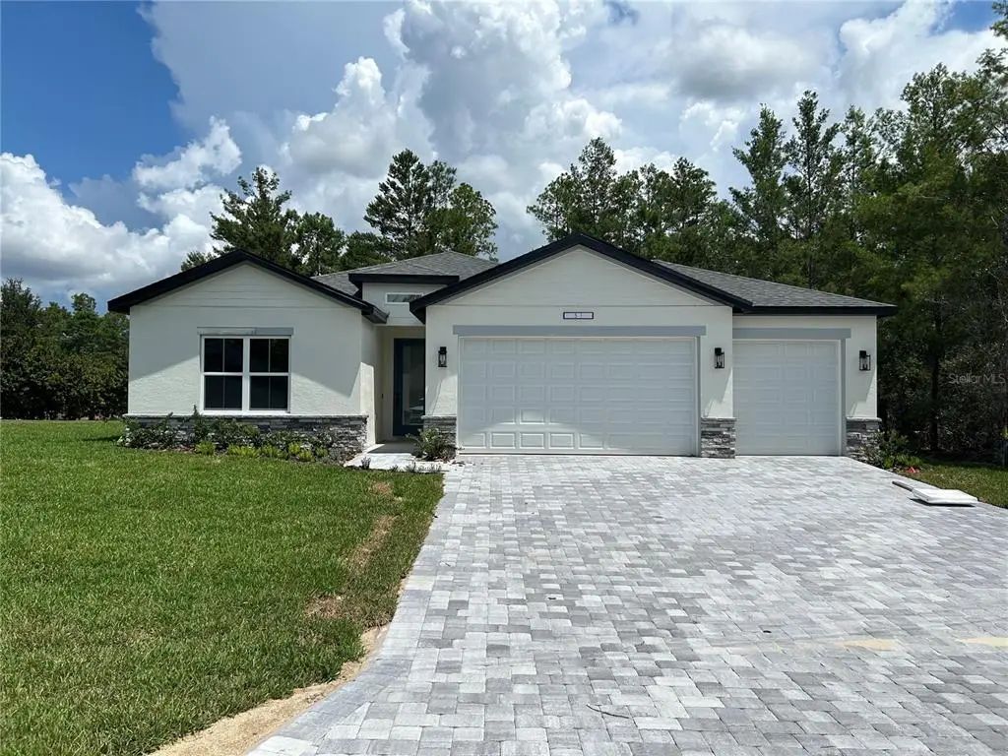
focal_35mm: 26
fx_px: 757
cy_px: 378
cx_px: 504
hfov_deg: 67.3
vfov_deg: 53.1
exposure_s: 1/9434
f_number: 1.5
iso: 50
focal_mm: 5.7
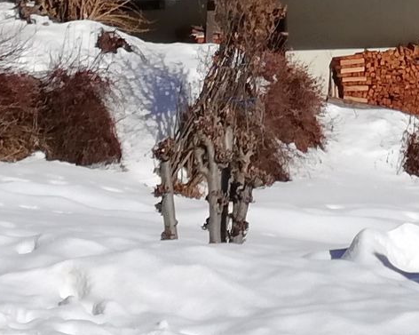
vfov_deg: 8.3
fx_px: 2206
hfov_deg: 10.8
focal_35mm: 178
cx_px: 374
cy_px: -273
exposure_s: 1/2070
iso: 50
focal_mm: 3.81
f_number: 2.2
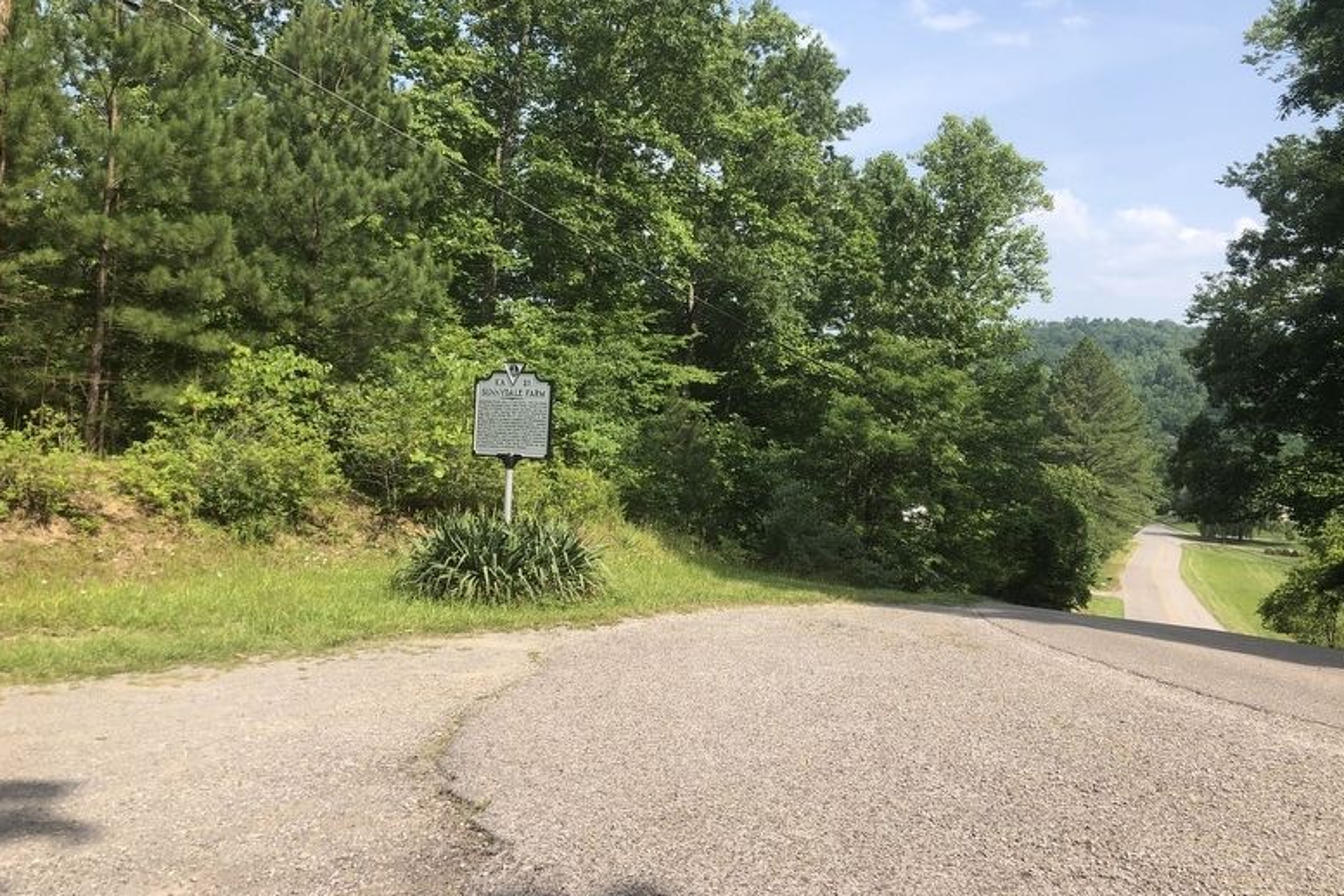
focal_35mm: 30
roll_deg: -1.9
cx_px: 688
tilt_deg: +0.9
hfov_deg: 61.9
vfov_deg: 43.6
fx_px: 1120
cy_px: 405
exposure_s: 1/1215
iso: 20
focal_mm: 4
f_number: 1.8
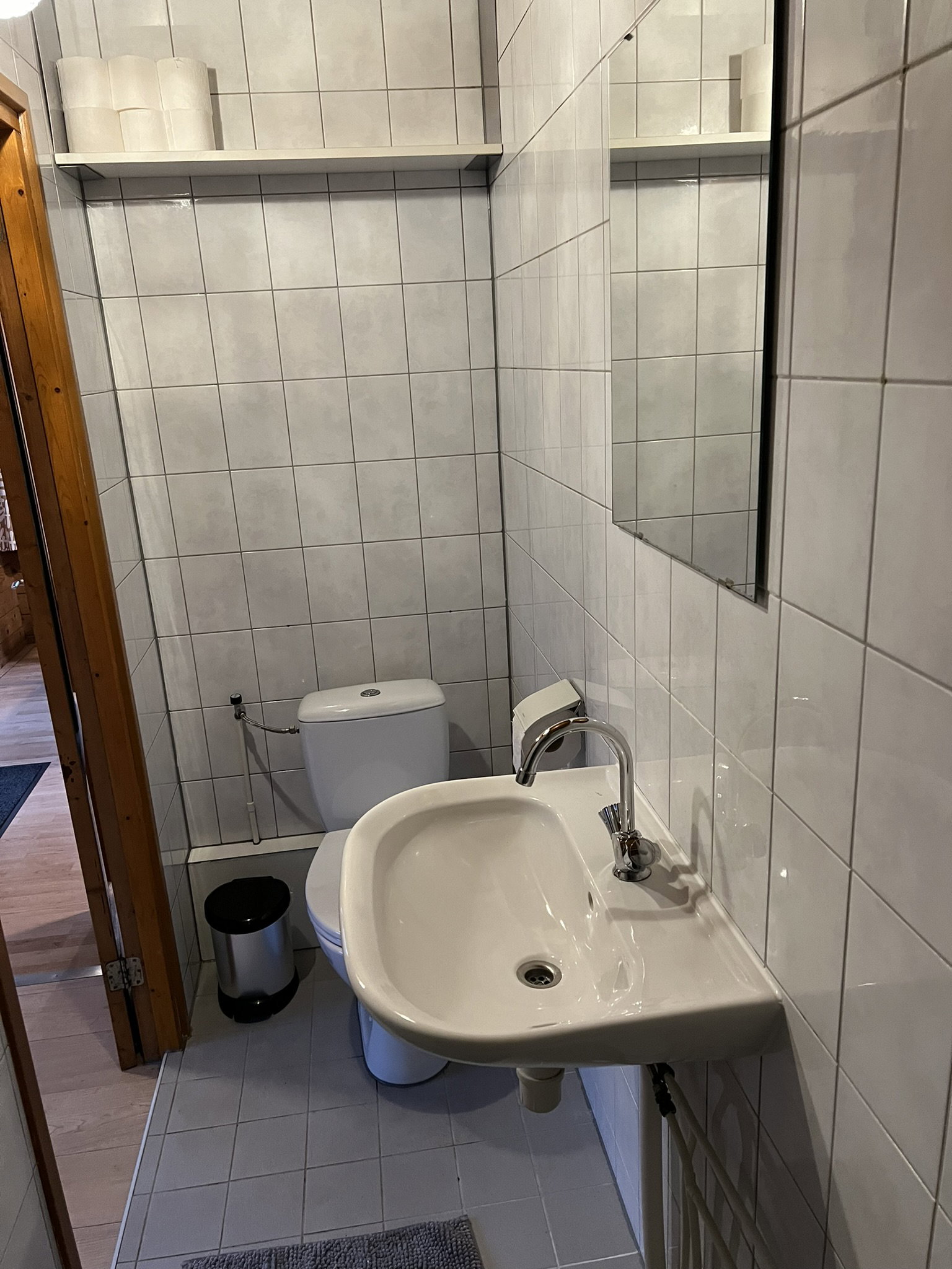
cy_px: 634
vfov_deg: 67.3
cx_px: 476
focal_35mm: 26
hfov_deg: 53.1
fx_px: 953
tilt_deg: -17.7
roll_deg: +3.2
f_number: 1.5
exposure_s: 1/50
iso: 320
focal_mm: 5.7
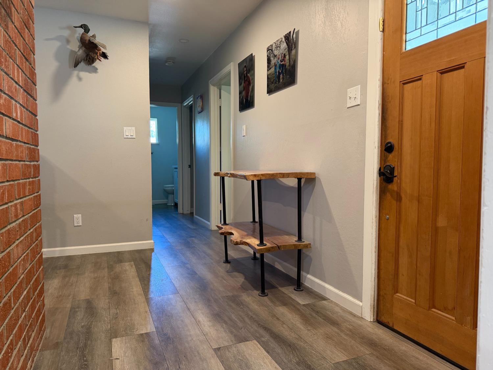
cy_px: 185
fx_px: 342
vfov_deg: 56.8
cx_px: 246
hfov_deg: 71.6
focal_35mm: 24
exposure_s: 1/60
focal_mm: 6.76
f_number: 1.78
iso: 320
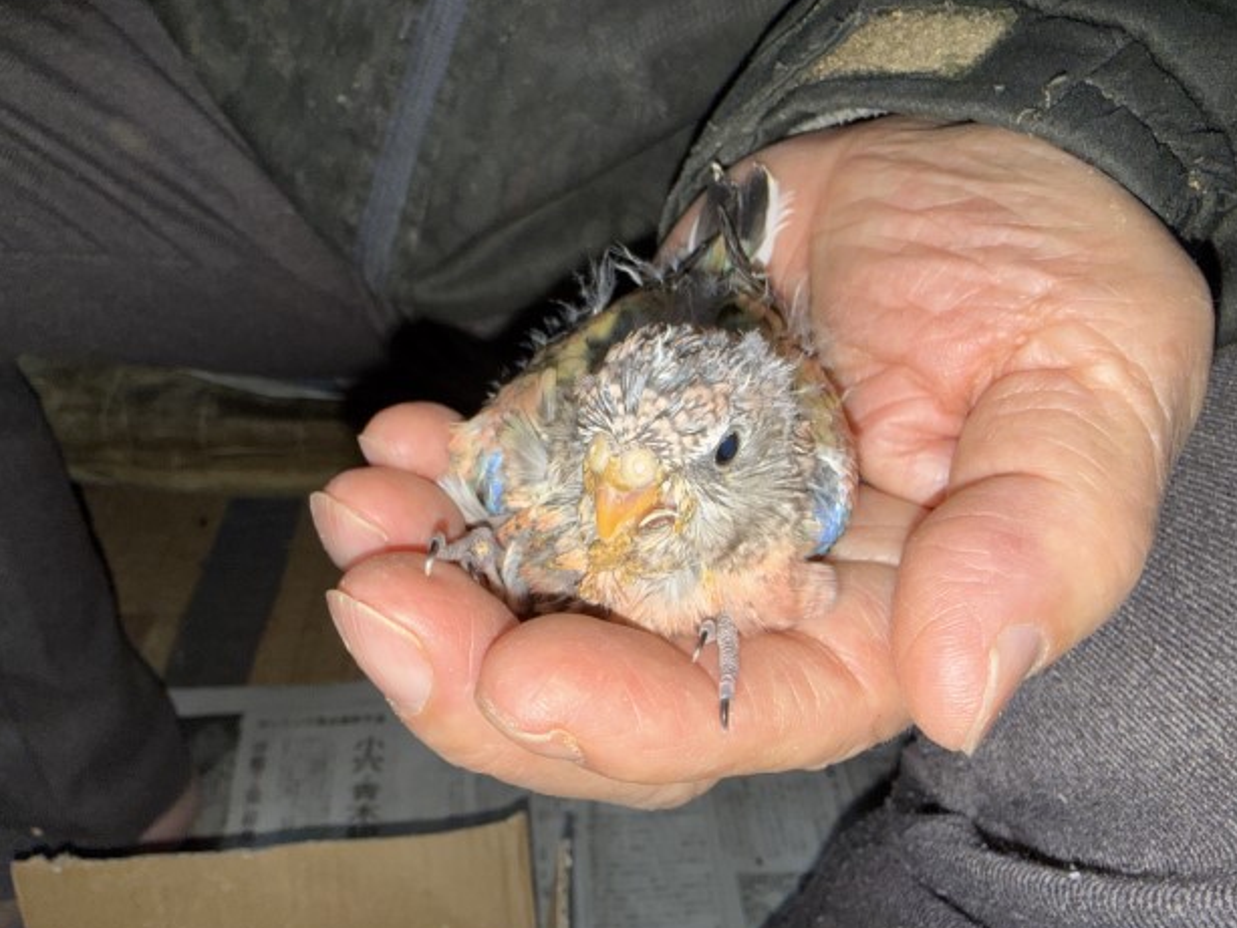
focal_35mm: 25
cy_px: 473
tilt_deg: -42.6
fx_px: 894
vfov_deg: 54.9
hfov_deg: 69.4
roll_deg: +3.0
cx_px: 610
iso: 32
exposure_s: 1/122
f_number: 2.2
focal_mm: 2.22
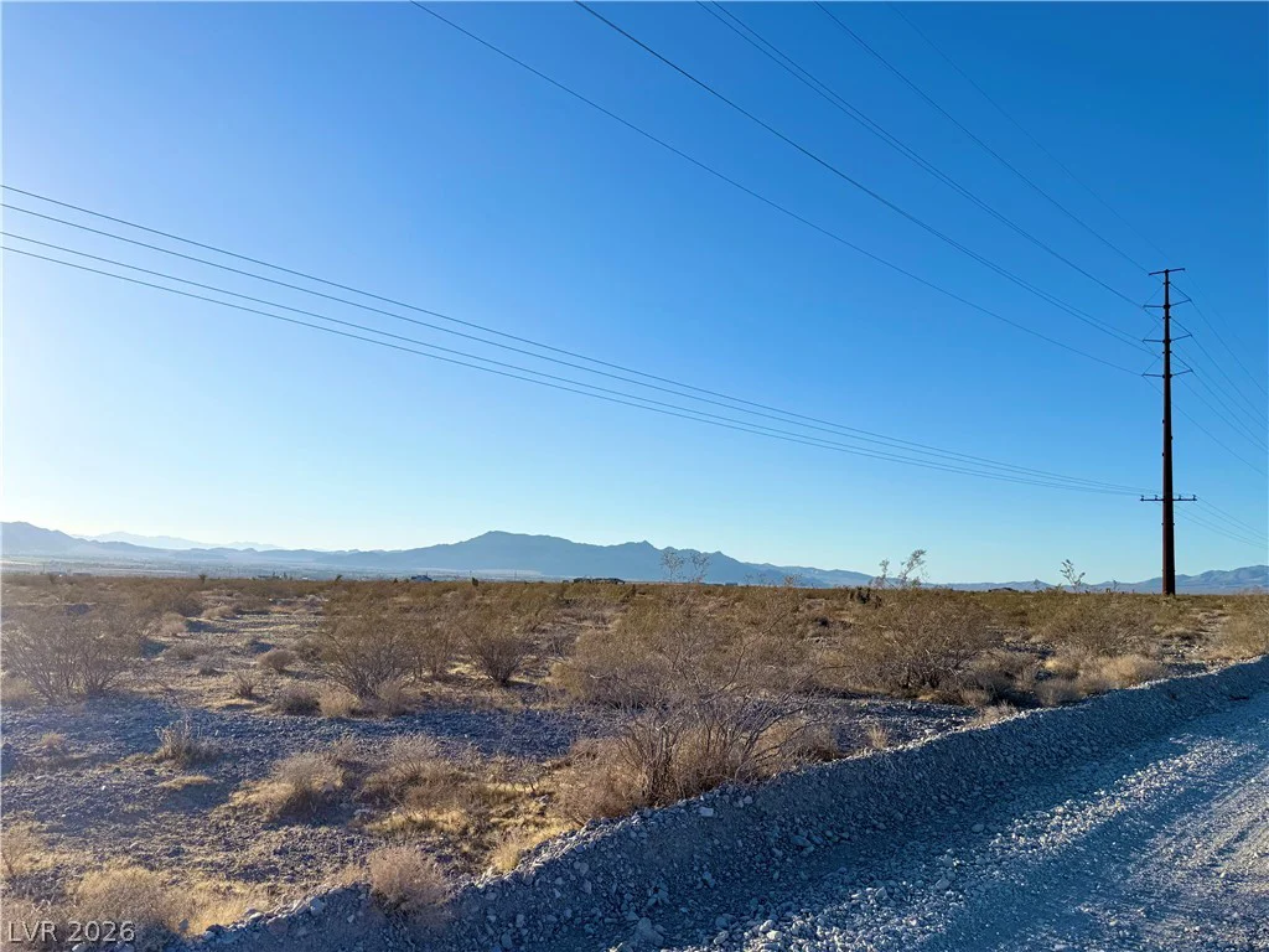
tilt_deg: +7.5
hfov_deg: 71.6
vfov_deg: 56.8
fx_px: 880
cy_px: 476
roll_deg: -2.7
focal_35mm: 24
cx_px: 634
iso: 80
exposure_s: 1/6711
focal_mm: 6.76
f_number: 1.78
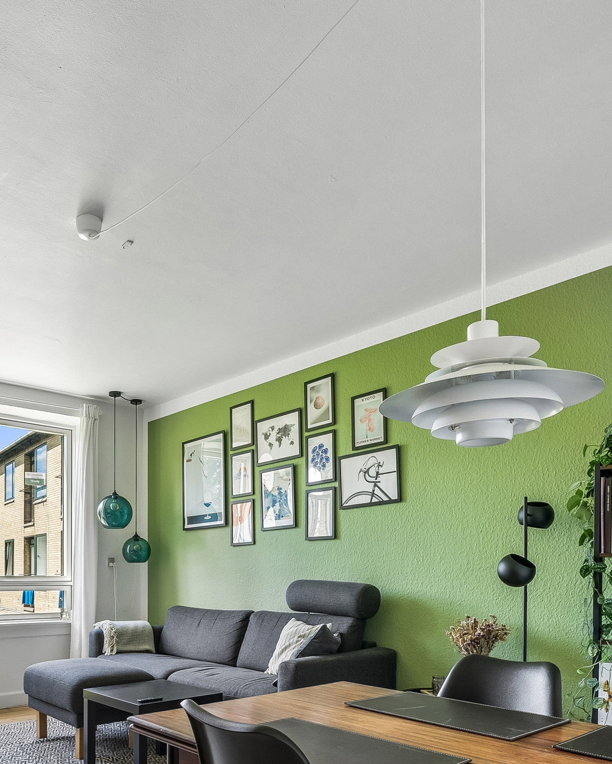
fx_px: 611
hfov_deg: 51.5
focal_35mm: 27
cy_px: 567
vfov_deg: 60.8
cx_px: 174
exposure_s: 1/80
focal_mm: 12
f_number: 5.6
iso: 320
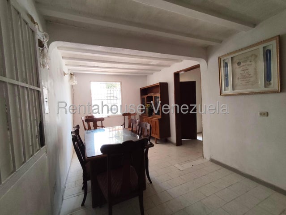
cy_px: 108
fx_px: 124
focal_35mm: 15
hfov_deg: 98.1
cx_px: 143
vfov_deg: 81.8
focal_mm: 1.65
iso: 200
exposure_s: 1/100
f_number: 2.2
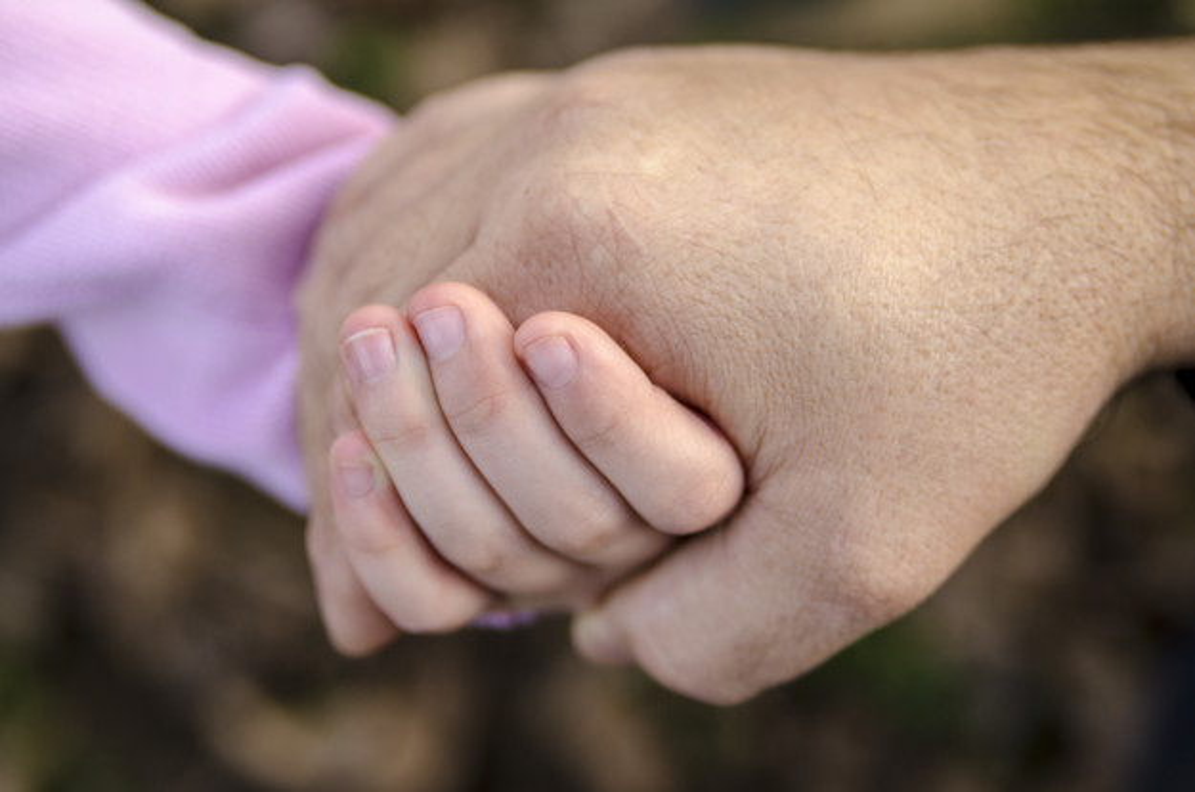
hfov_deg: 28.1
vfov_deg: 18.8
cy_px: 396
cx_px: 598
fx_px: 2385
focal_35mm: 72
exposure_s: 1/400
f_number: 2.8
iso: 200
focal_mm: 48
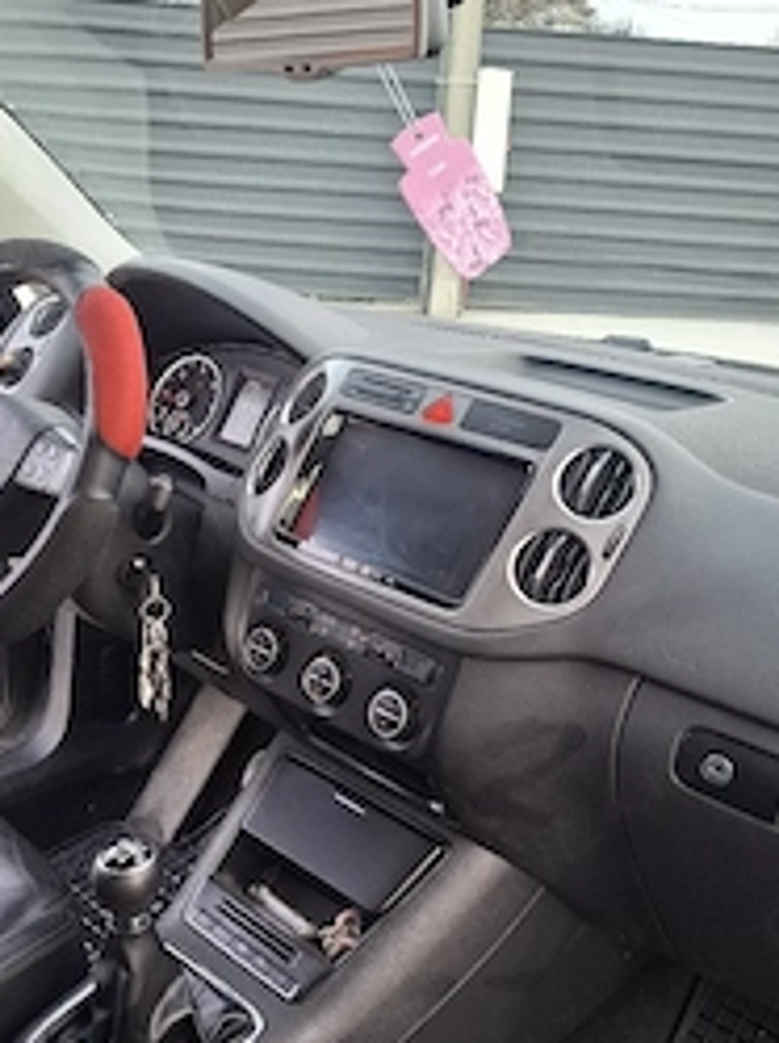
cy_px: 565
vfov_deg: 50.1
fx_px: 1113
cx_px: 327
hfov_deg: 38.5
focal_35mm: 37
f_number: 1.8
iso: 64
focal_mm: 5.54
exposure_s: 1/100
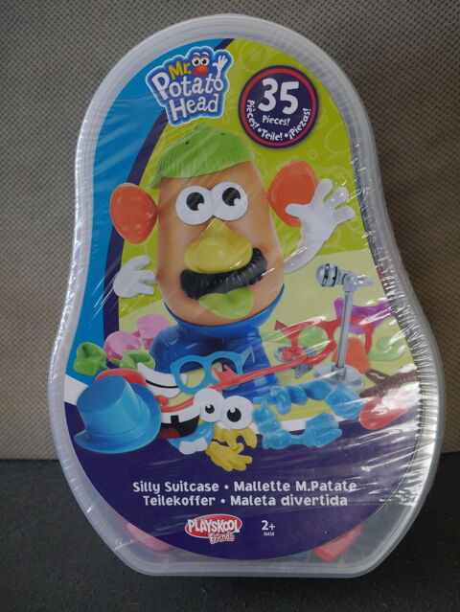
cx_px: 230
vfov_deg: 38.2
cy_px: 306
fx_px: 885
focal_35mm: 50
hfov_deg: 29.1
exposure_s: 1/60
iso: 1250
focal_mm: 25
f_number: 5.3
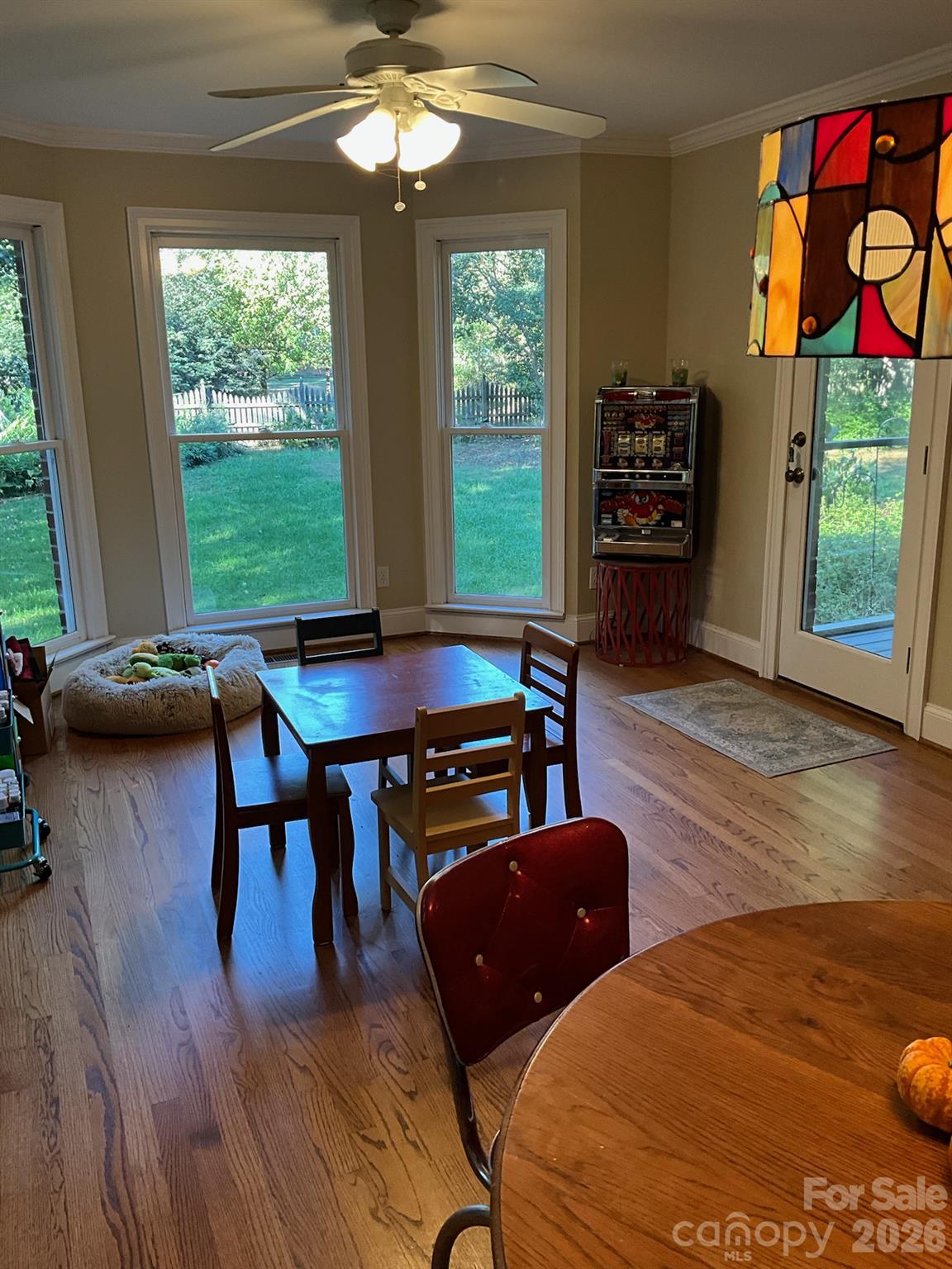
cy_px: 634
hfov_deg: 48.2
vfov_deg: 61.7
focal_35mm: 29
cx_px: 476
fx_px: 1063
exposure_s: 1/60
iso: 80
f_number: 1.8
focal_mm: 3
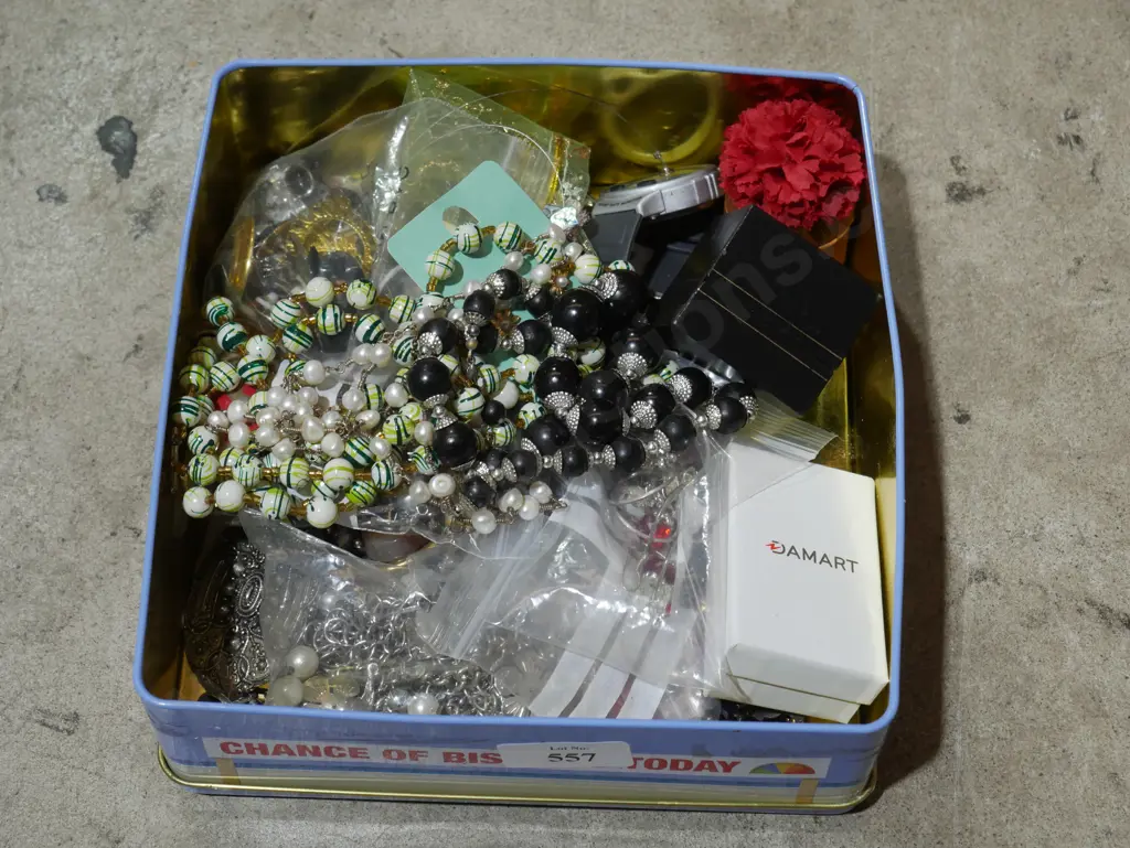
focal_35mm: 64
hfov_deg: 30.3
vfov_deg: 22.9
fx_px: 2090
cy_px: 424
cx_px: 565
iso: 640
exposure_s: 1/80
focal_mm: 32
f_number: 5.4
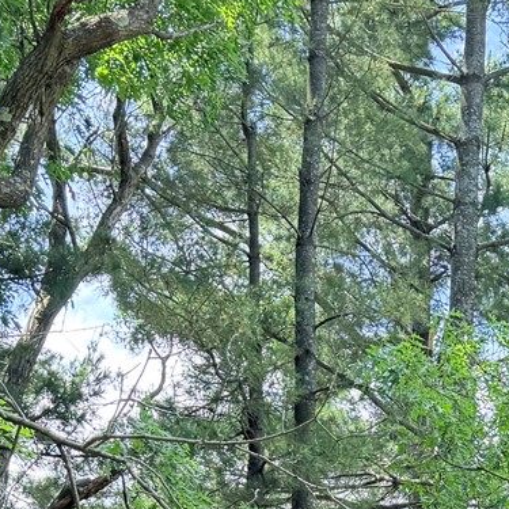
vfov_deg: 13.0
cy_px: 1034
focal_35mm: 116
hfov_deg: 14.9
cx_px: 461
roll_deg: -1.5
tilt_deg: +8.1
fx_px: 1930
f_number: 1.78
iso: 100
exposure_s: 1/445
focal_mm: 6.76
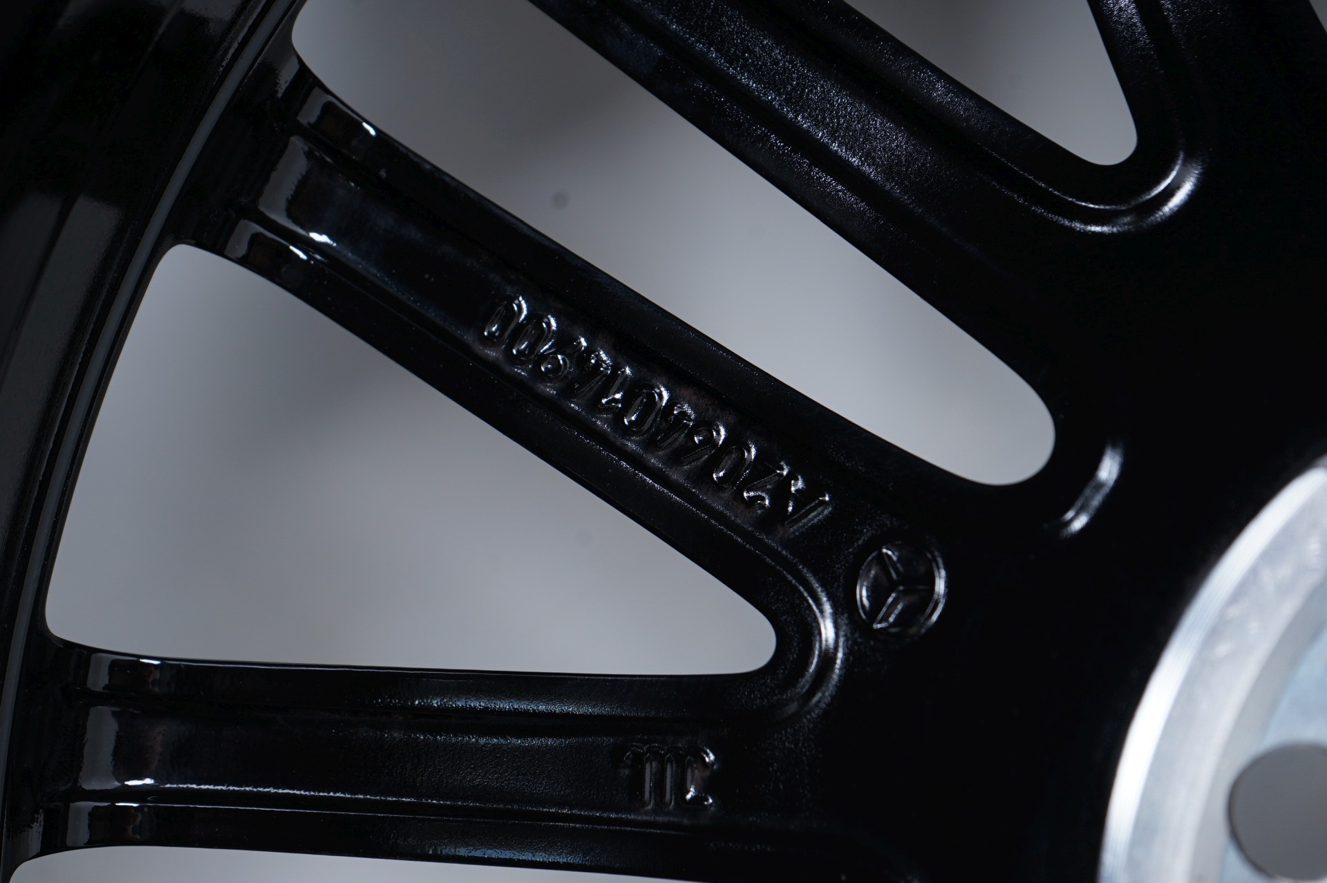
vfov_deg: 19.4
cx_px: 664
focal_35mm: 70
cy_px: 442
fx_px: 2578
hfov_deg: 28.9
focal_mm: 70
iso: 250
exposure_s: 1/100
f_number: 7.1
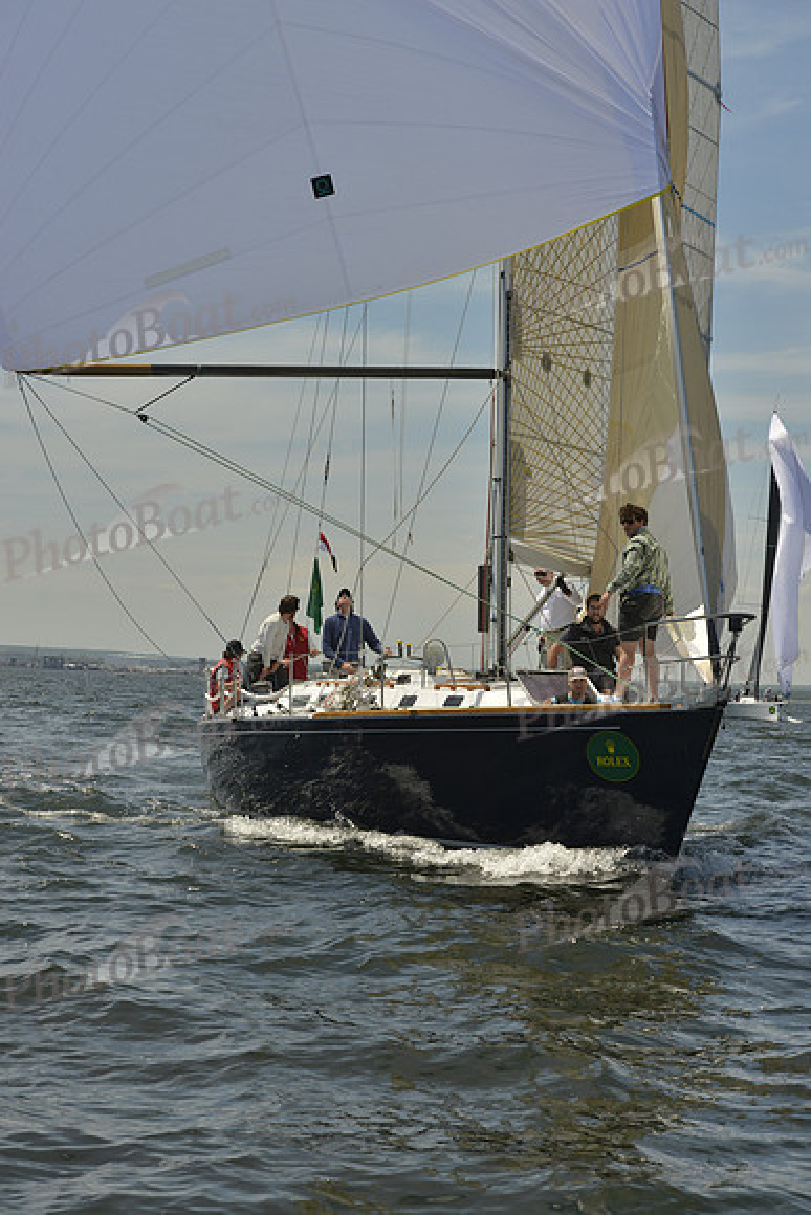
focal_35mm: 70
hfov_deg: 19.5
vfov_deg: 28.8
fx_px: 2364
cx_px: 406
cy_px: 608
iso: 280
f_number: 9
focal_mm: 70
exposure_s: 1/1600
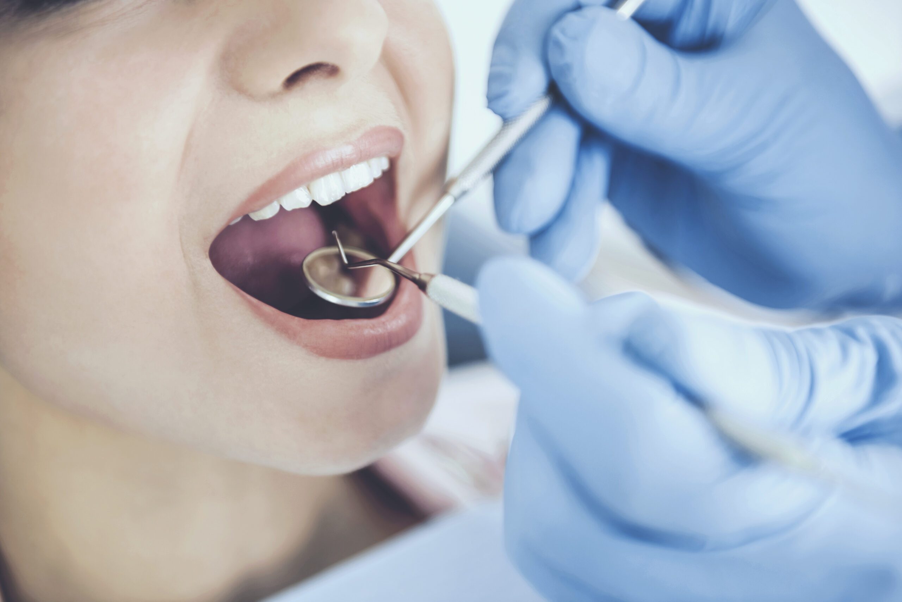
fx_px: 1754
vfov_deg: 19.5
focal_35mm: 70
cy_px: 301
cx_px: 451
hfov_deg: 28.8
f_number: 2.8
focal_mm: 70
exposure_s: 1/100
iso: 500
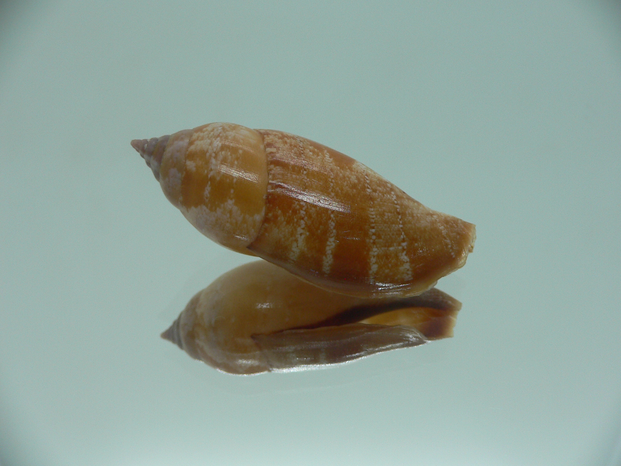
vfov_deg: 40.7
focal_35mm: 35
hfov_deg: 52.6
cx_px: 310
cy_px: 233
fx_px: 628
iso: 80
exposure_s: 1/60
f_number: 2.8
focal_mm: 4.6
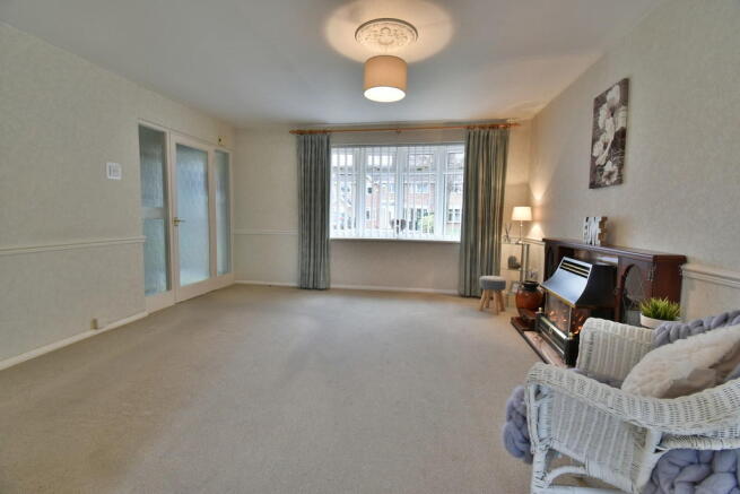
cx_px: 370
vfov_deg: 77.4
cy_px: 247
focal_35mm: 15
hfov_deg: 100.4
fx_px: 308
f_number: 8
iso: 400
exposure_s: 1/4
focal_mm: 10
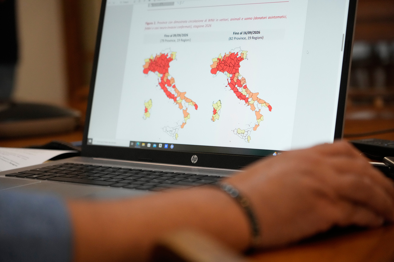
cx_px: 197
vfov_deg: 17.1
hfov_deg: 25.4
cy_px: 131
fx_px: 875
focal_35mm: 80
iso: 5000
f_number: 4
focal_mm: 80
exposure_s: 1/250
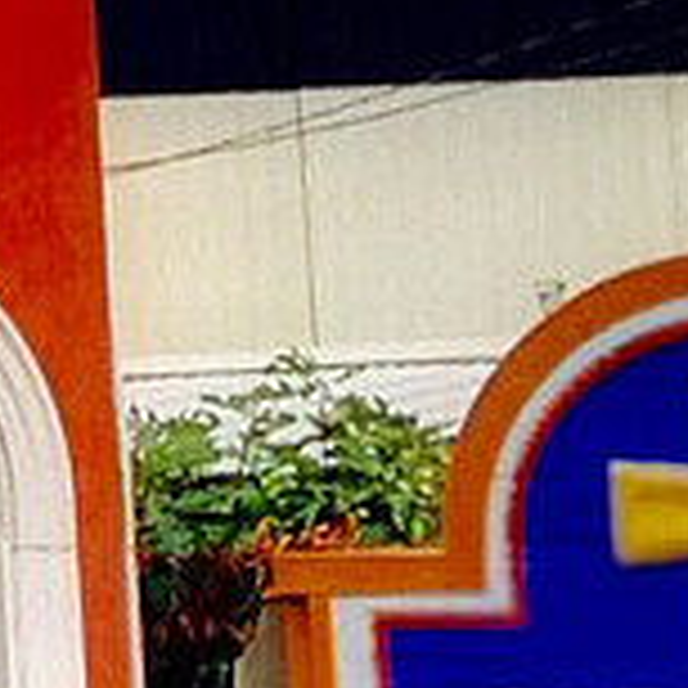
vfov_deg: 6.5
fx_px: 6026
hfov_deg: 5.5
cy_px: -313
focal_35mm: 268
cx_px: -2289
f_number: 2.2
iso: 32
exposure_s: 1/1980
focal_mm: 4.15
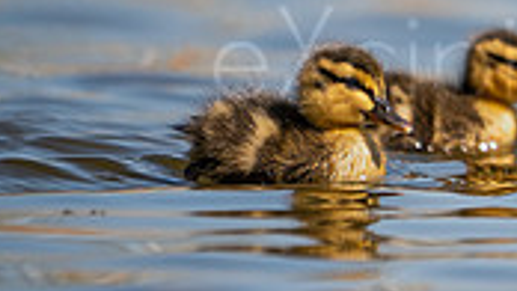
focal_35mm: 960
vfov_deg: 1.3
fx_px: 13164
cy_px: 1
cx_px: 928
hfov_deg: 2.2
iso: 100
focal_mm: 200
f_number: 4
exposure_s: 1/640
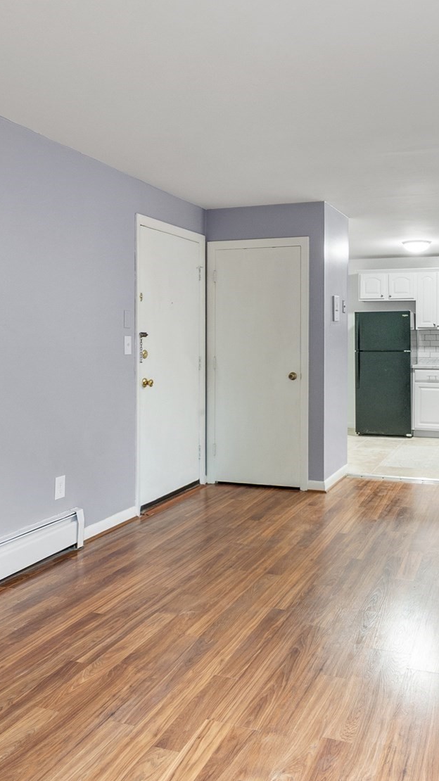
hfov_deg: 39.3
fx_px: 600
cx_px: 319
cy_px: 311
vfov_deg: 65.4
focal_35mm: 29
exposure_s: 4
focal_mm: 10
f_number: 8
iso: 320
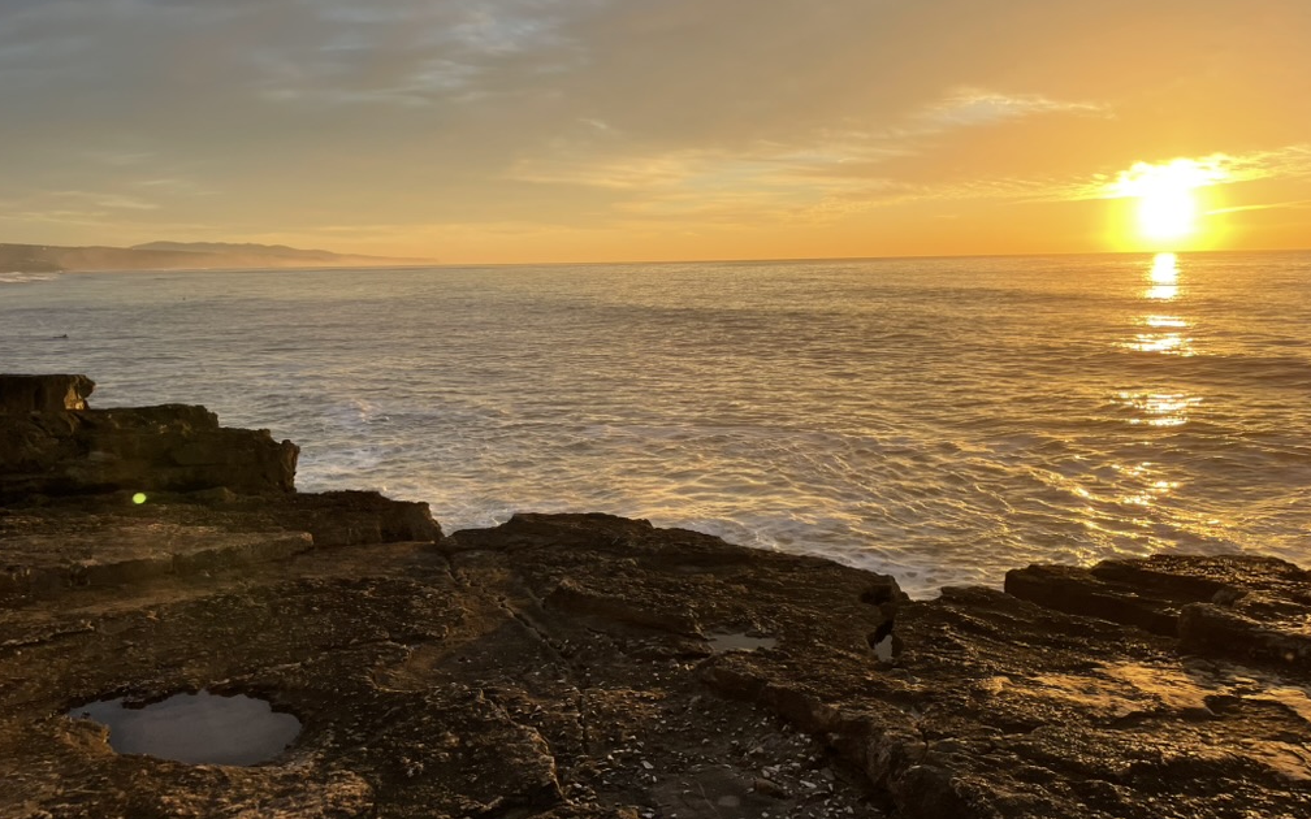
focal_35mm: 28
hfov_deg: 66.5
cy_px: 358
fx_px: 1000
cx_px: 653
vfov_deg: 44.4
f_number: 1.6
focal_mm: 4.2
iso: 32
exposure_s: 1/1319
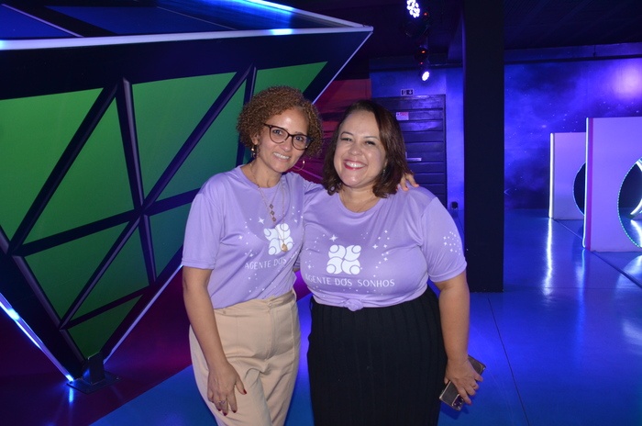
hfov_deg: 62.0
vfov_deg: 43.4
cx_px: 321
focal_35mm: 30
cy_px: 213
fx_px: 534
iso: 800
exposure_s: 1/60
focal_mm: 20
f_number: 3.5
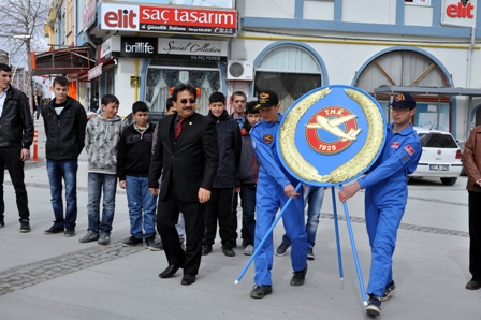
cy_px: 160
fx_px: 641
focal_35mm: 48
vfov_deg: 28.0
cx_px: 240
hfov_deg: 41.1
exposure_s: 1/320
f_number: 9
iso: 200
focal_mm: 32
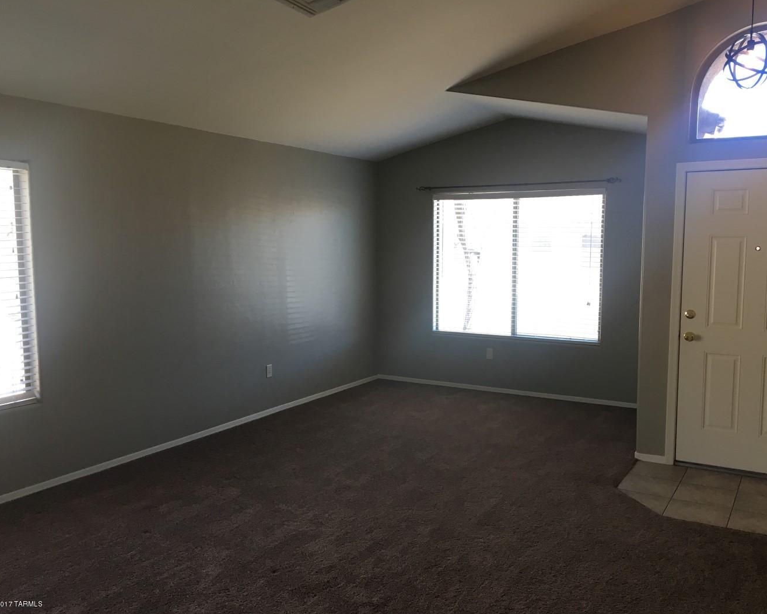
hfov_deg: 57.1
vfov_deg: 47.1
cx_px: 407
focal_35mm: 31
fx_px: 704
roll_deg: +0.8
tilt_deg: -6.8
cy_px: 311
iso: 25
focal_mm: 4.15
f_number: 2.2
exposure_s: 1/30
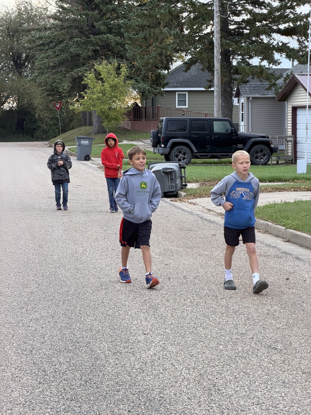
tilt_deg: -3.2
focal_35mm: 100
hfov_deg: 14.8
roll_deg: +0.5
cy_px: 208
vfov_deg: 19.6
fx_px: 1198
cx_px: 156
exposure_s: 1/121
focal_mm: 16.89
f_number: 2.8
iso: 50
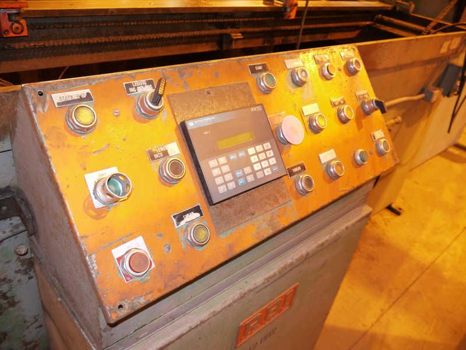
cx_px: 233
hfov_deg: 63.4
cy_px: 175
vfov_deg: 49.7
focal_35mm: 28
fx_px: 377
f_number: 3.5
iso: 640
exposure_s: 1/8
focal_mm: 14
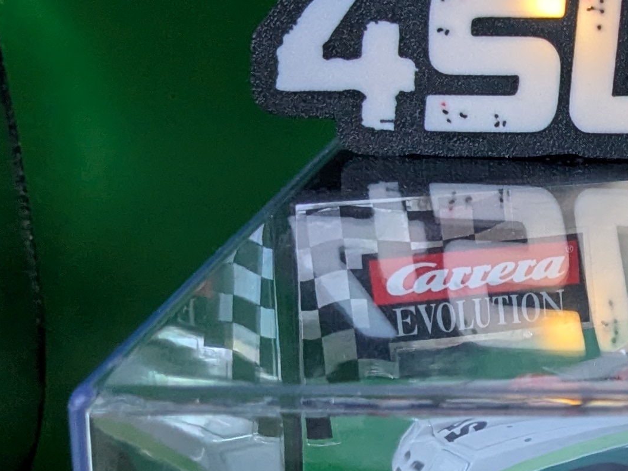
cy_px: 347
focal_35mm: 103
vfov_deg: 14.3
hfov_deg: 17.7
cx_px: 854
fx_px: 1869
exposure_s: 1/99.9
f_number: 1.73
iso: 137
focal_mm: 4.38
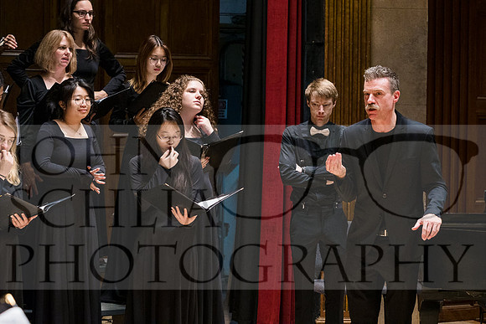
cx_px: 243
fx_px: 1418
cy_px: 162
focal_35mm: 105
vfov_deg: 13.0
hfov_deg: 19.5
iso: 1600
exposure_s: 1/250
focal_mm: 70
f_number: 5
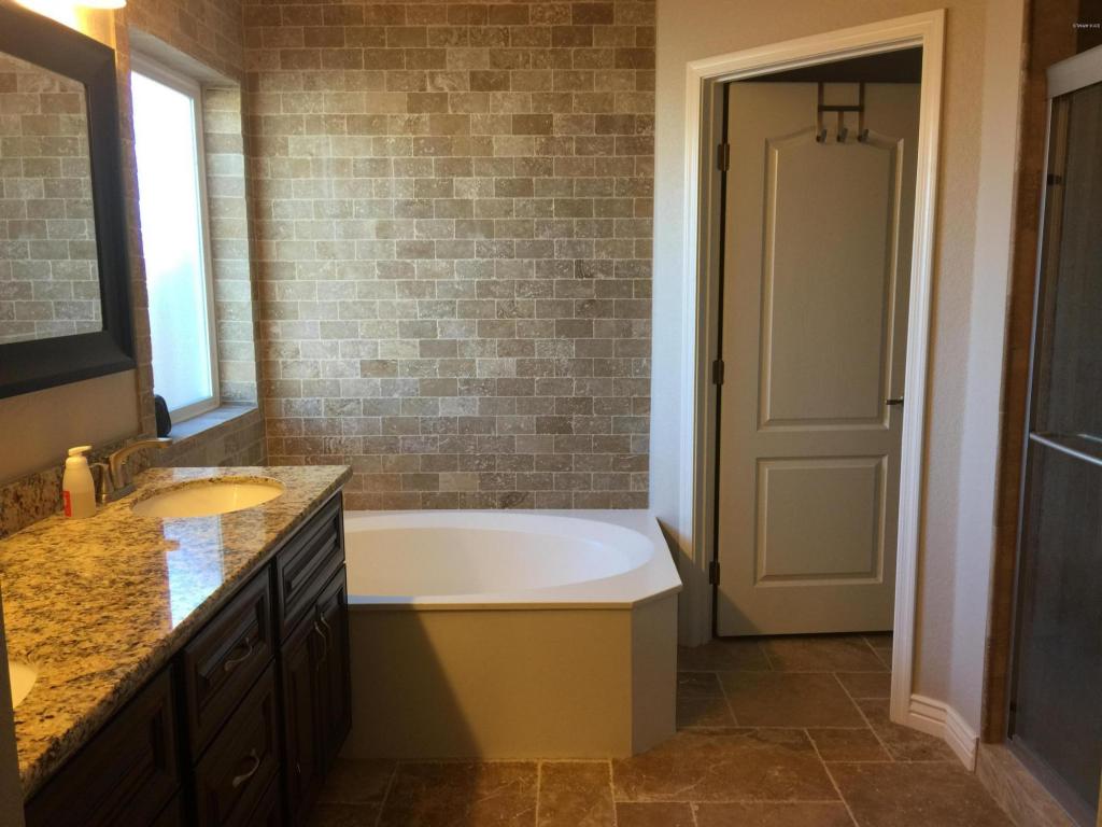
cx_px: 551
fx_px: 923
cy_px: 414
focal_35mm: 29
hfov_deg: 61.7
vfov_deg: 48.2
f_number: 2.2
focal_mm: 4.15
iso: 32
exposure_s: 1/30
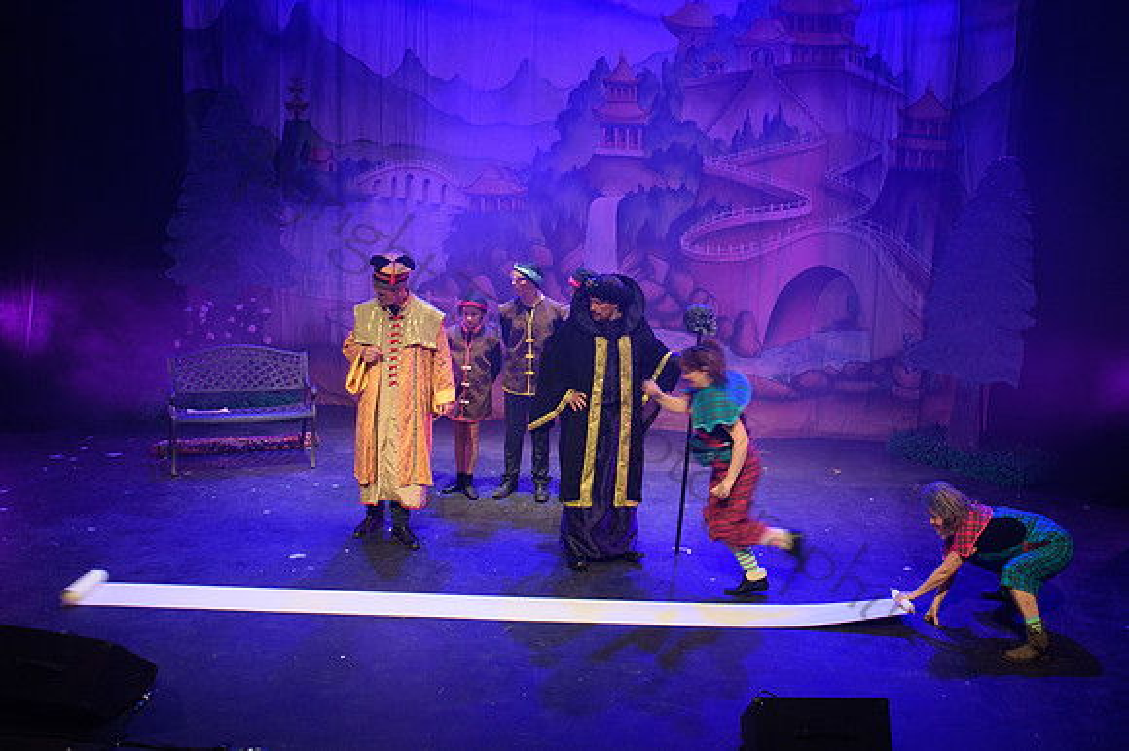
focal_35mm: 40
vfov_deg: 33.1
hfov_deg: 48.0
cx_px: 691
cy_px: 291
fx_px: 1258
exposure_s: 1/60
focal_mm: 27
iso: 1250
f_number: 5.6
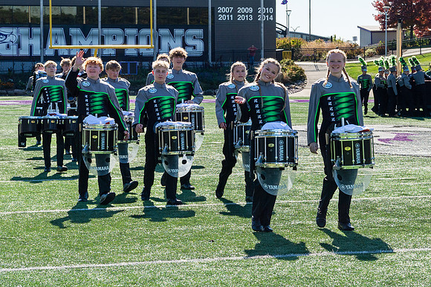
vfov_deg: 11.7
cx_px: 293
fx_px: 1403
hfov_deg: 17.4
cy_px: 119
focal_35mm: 117
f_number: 10
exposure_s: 1/1250
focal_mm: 70
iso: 320
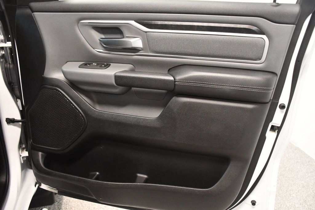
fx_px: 262
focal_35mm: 30
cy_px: 105
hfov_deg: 61.9
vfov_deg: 43.6
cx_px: 158
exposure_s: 1/60
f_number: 3.5
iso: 4000
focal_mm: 20
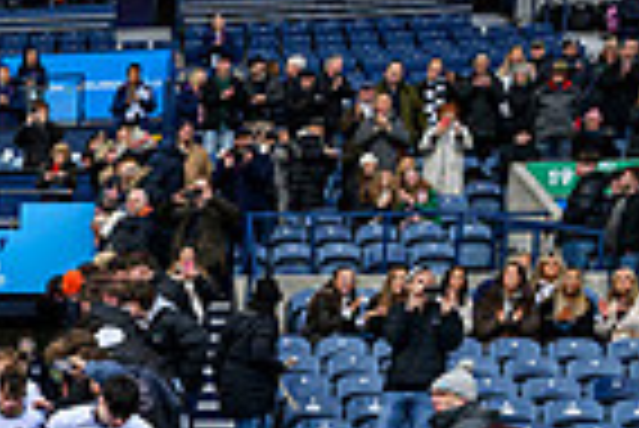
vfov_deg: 12.6
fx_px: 1848
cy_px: 637
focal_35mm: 104
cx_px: -544
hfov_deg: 16.2
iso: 1600
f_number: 5
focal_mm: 25.5
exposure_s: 1/1250
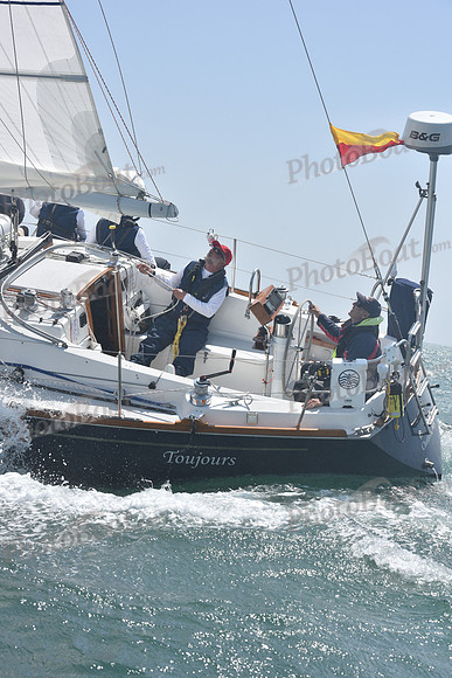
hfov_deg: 19.5
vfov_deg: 28.8
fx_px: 1317
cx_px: 226
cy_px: 339
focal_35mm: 70
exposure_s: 1/1000
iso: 320
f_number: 10
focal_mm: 70
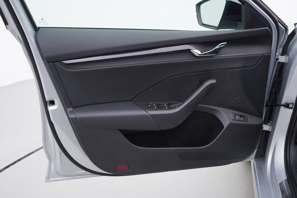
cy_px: 99
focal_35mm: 36
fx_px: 297
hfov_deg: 53.1
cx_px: 148
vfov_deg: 36.9
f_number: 3.2
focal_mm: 24
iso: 125
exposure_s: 1/50
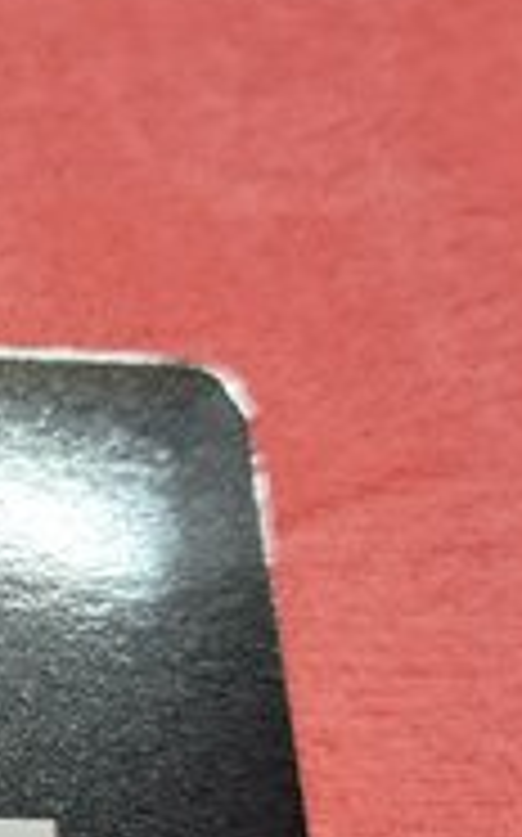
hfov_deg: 15.7
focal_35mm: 73
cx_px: -356
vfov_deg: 27.5
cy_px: 700
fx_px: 1664
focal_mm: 5.23
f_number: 1.8
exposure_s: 1/60
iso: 160
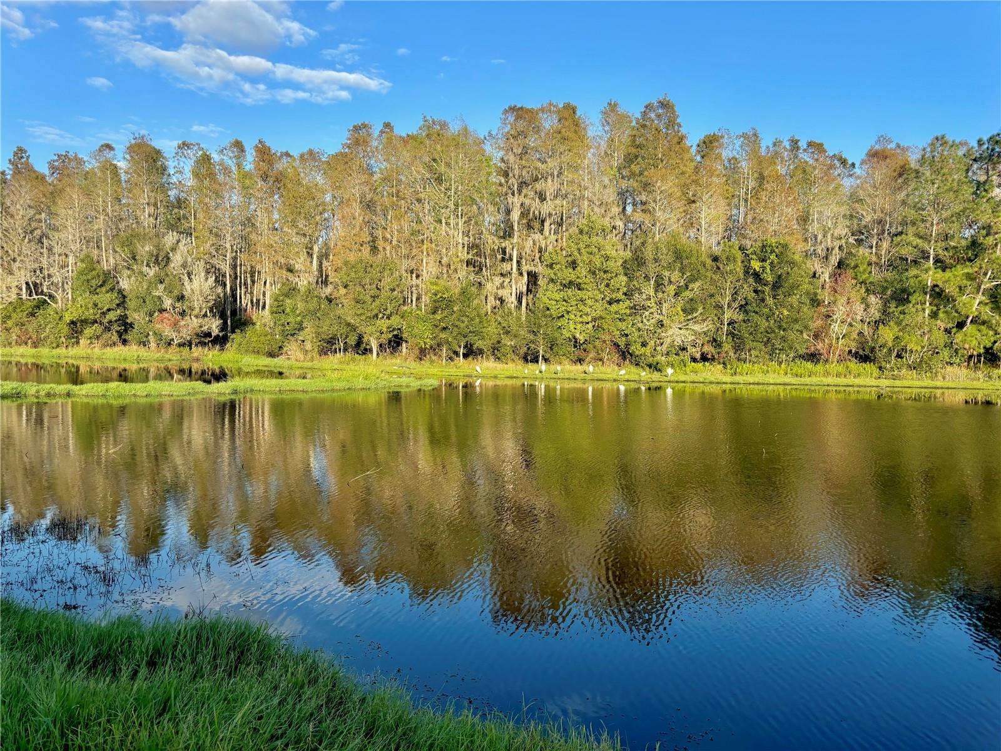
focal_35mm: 26
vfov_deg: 53.1
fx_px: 752
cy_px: 376
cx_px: 500
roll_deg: -1.9
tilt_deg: -1.8
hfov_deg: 67.3
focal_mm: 5.96
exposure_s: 1/1845
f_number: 1.6
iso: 50
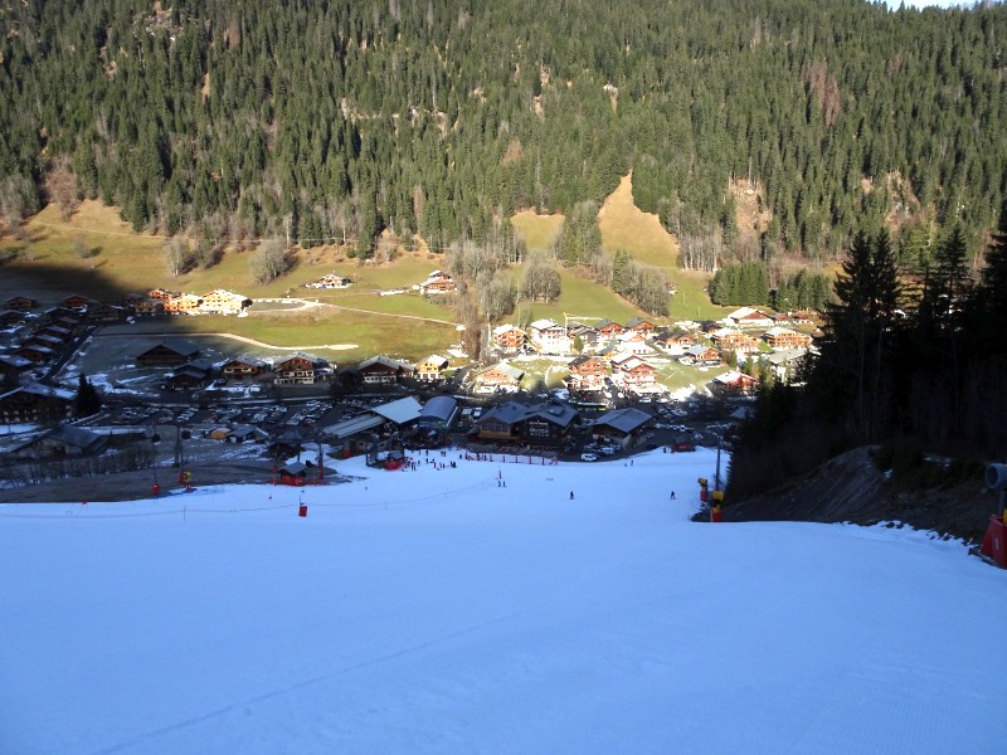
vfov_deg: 56.8
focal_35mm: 24
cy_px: 378
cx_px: 504
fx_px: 698
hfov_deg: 71.6
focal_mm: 4.1
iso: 80
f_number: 3.5
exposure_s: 1/800
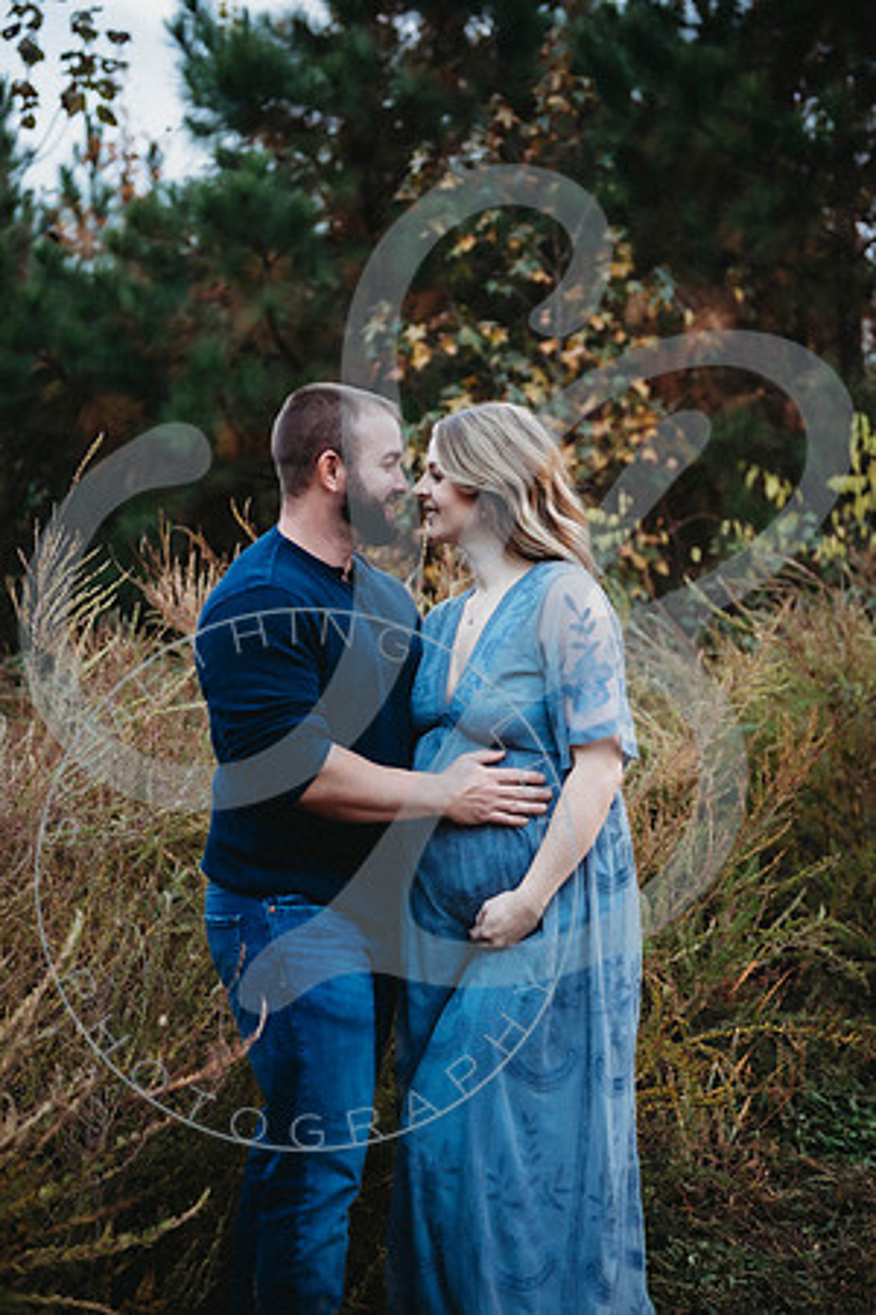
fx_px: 1898
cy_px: 658
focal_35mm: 52
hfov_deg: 26.0
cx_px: 438
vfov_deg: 38.2
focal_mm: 52
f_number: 2.8
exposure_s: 1/250
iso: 400
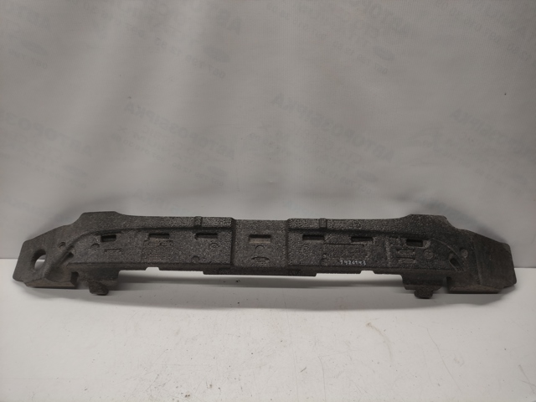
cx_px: 268
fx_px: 387
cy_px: 201
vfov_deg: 54.9
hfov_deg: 69.4
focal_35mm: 25
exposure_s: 1/100
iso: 100
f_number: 1.89
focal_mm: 5.43
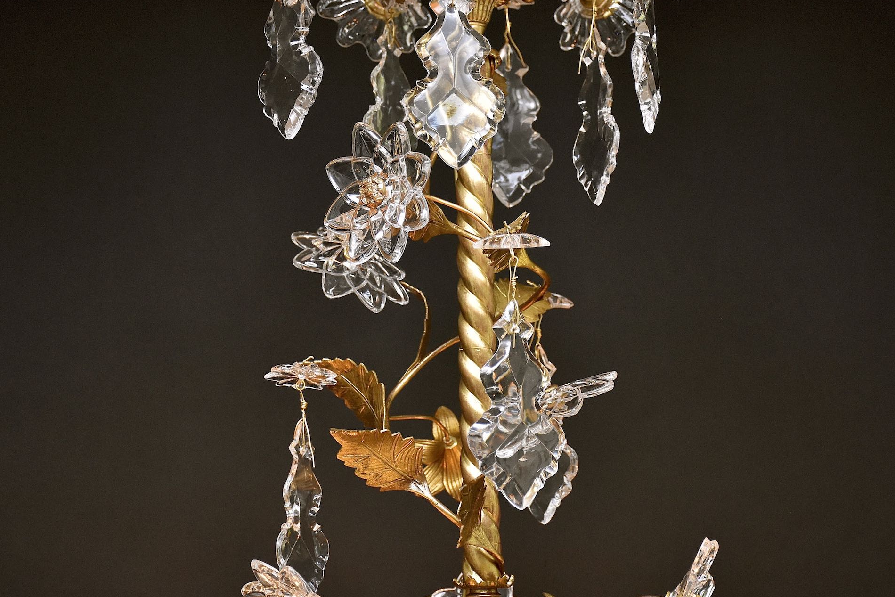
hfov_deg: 25.0
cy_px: 207
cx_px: 492
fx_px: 2014
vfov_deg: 16.8
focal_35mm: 81
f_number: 4.2
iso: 1800
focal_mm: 38
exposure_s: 1/160
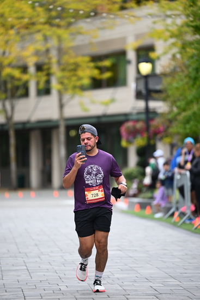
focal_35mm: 200
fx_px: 1665
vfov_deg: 10.3
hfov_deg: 6.9
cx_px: 100
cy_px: 150
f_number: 2.8
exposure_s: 1/2000
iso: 640
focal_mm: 200
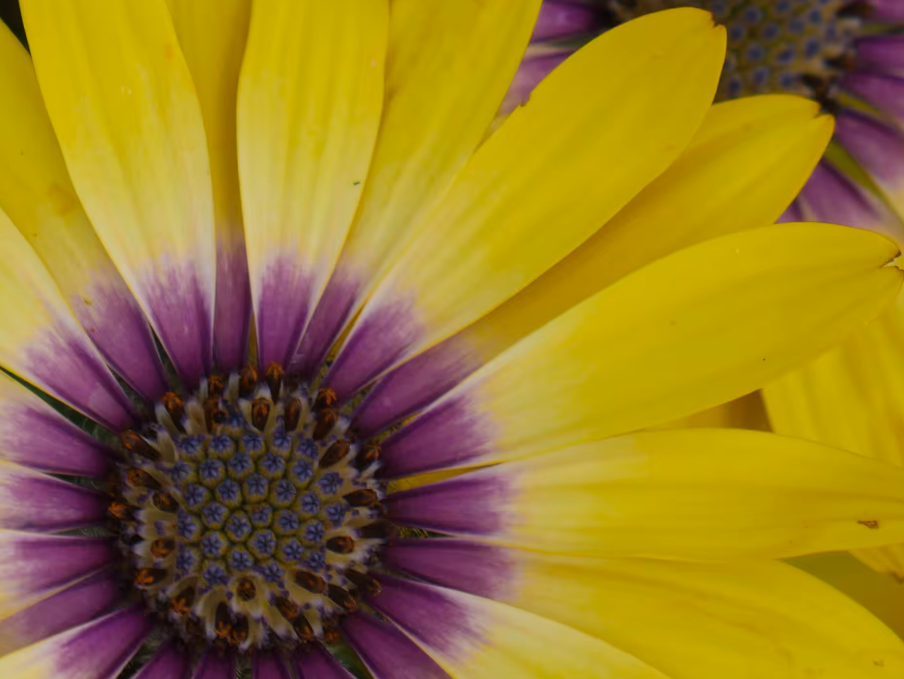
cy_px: 603
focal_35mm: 207
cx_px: 207
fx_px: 5408
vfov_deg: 7.2
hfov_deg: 9.5
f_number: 8
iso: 200
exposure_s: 1/320
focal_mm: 42
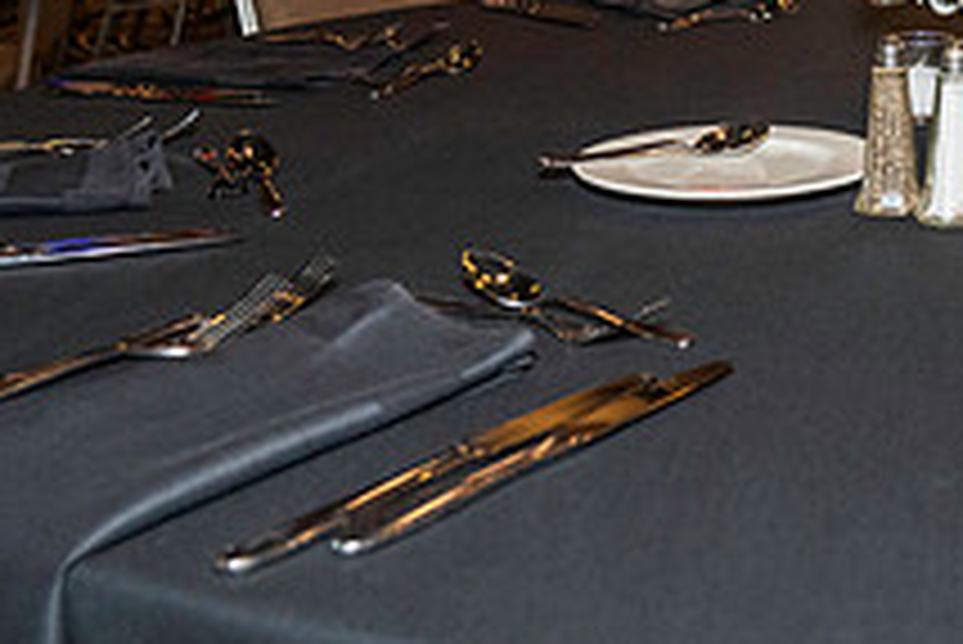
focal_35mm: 65
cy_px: 56
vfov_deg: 20.5
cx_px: 963
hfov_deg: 29.0
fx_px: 1740
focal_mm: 24
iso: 4000
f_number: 4
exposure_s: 1/125
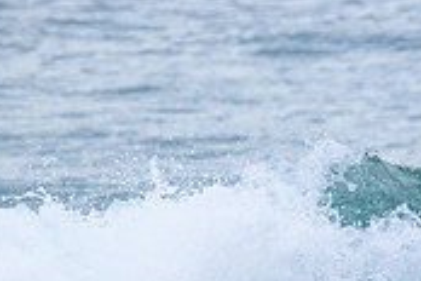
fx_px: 21212
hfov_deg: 1.1
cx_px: 685
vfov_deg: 0.8
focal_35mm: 1814
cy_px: 386
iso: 1600
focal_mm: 530
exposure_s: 1/2000
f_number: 10
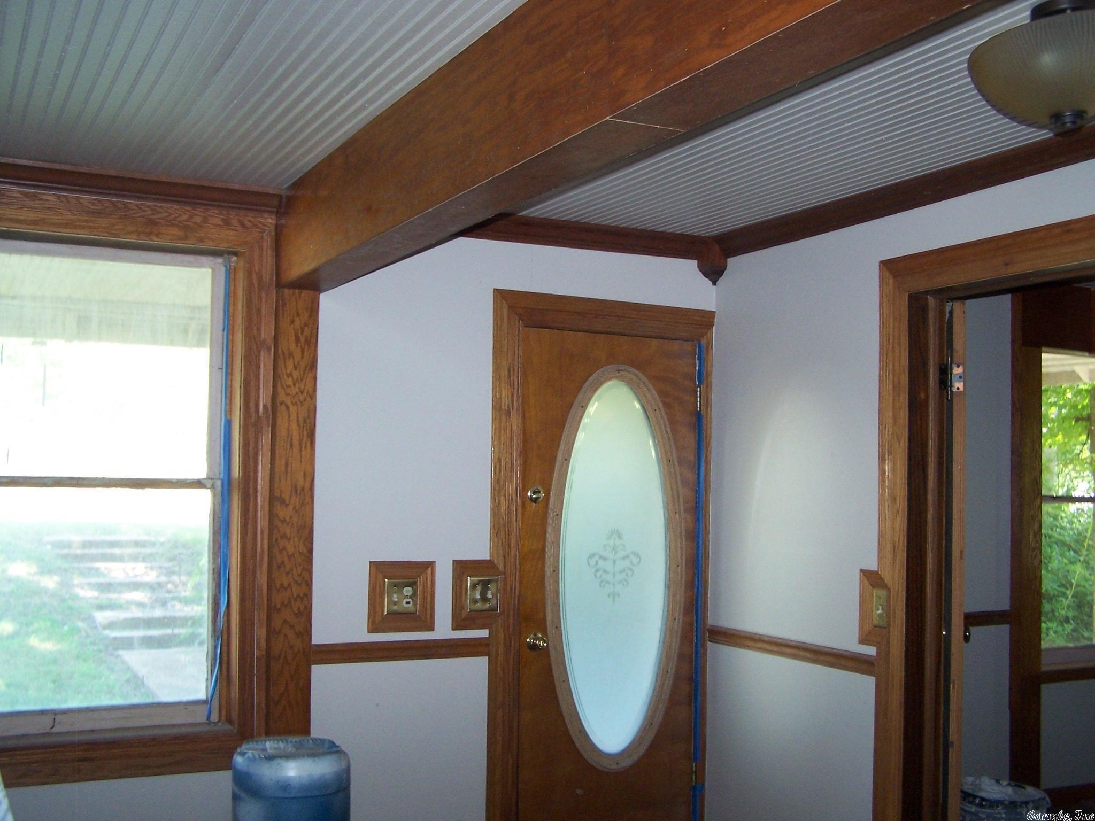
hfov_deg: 49.0
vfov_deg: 37.7
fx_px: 1202
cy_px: 410
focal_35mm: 38
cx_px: 548
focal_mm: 6.3
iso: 140
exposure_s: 1/60
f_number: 2.8
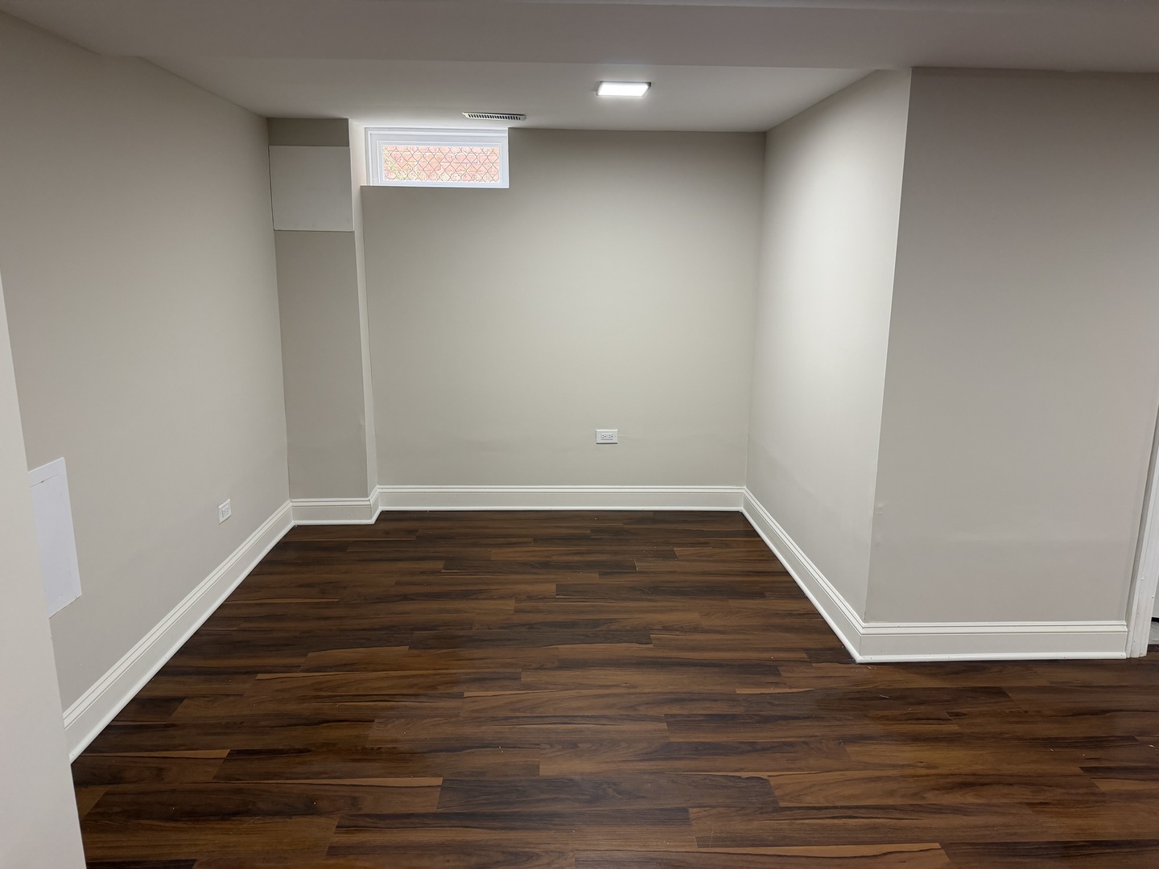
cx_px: 580
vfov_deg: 56.8
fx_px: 804
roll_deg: -0.1
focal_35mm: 24
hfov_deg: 71.6
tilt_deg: -12.6
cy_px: 434
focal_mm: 6.76
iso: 200
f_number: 1.78
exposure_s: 1/60
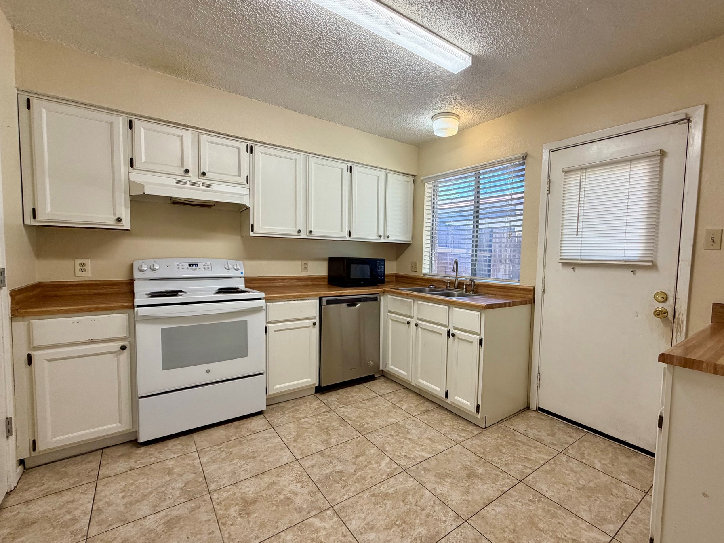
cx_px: 405
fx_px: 335
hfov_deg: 94.1
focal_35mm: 16
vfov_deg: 78.1
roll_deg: -0.4
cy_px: 275
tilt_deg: -4.1
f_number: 2.2
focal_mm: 2.22
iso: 160
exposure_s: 1/120
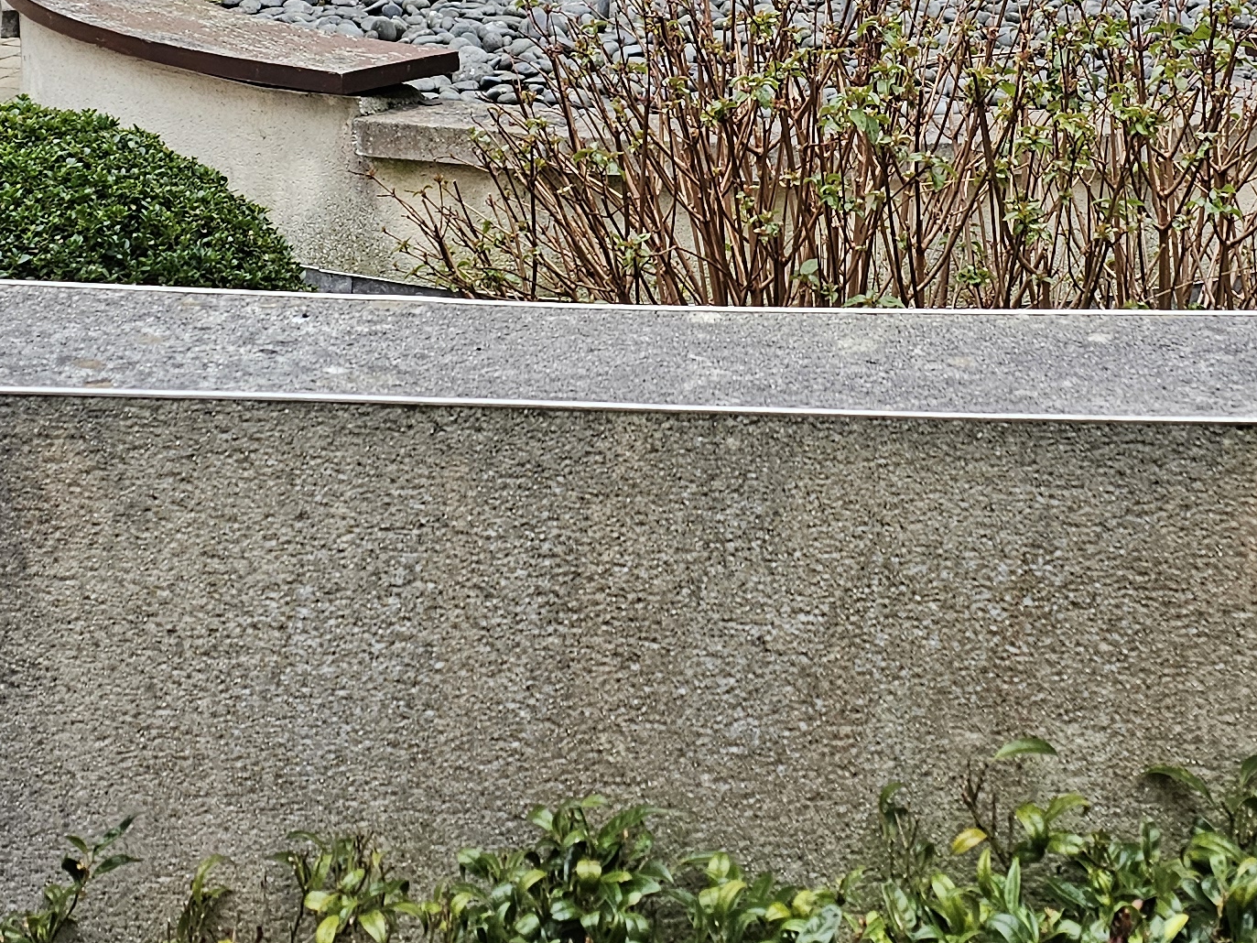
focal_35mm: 67
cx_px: 740
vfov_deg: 21.5
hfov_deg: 28.9
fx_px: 2433
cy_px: 100
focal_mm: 6.3
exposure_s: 1/120
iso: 125
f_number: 1.7
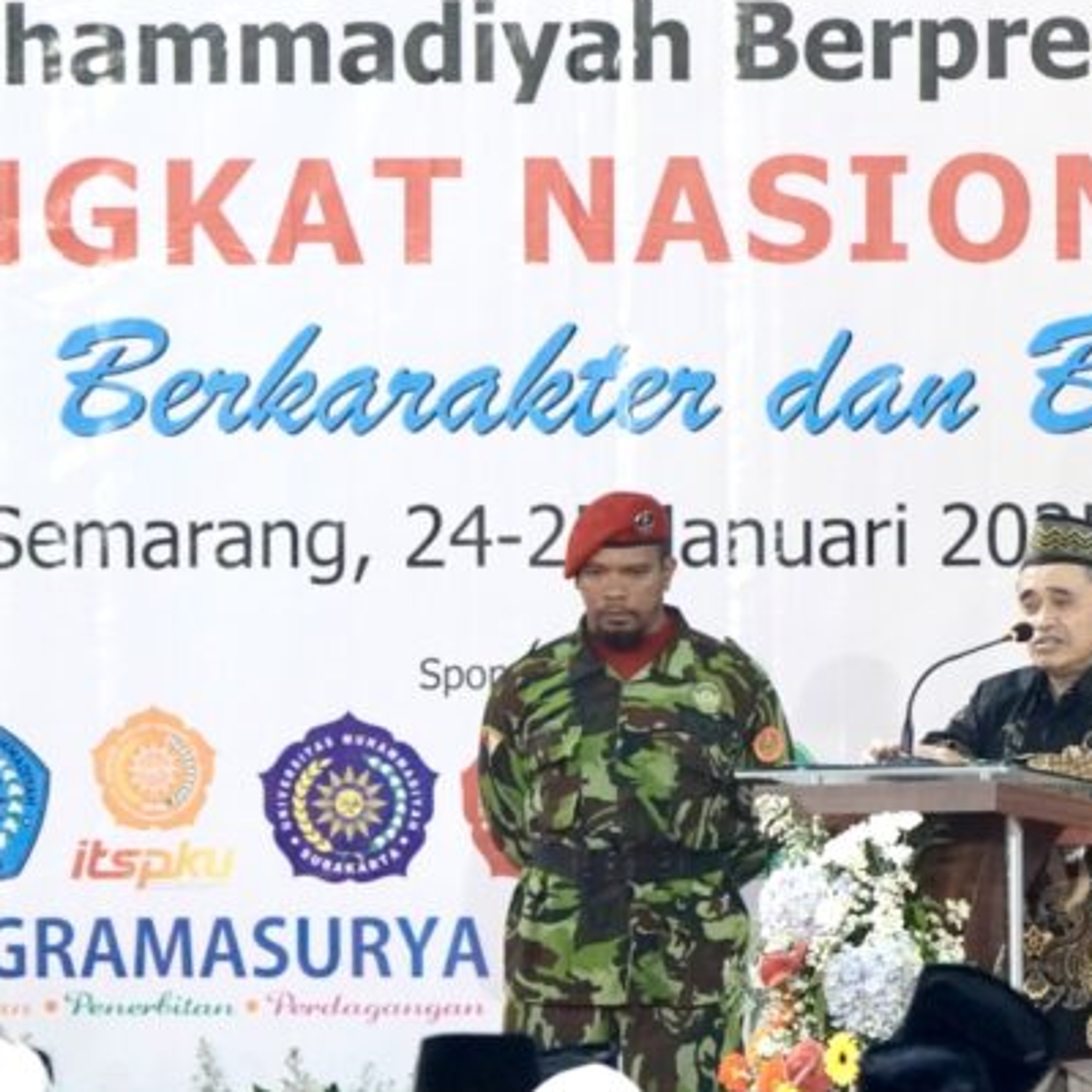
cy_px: 652
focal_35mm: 415
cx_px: 565
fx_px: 14815
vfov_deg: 4.2
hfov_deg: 4.2
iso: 3200
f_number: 2.8
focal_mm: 127
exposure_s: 1/100
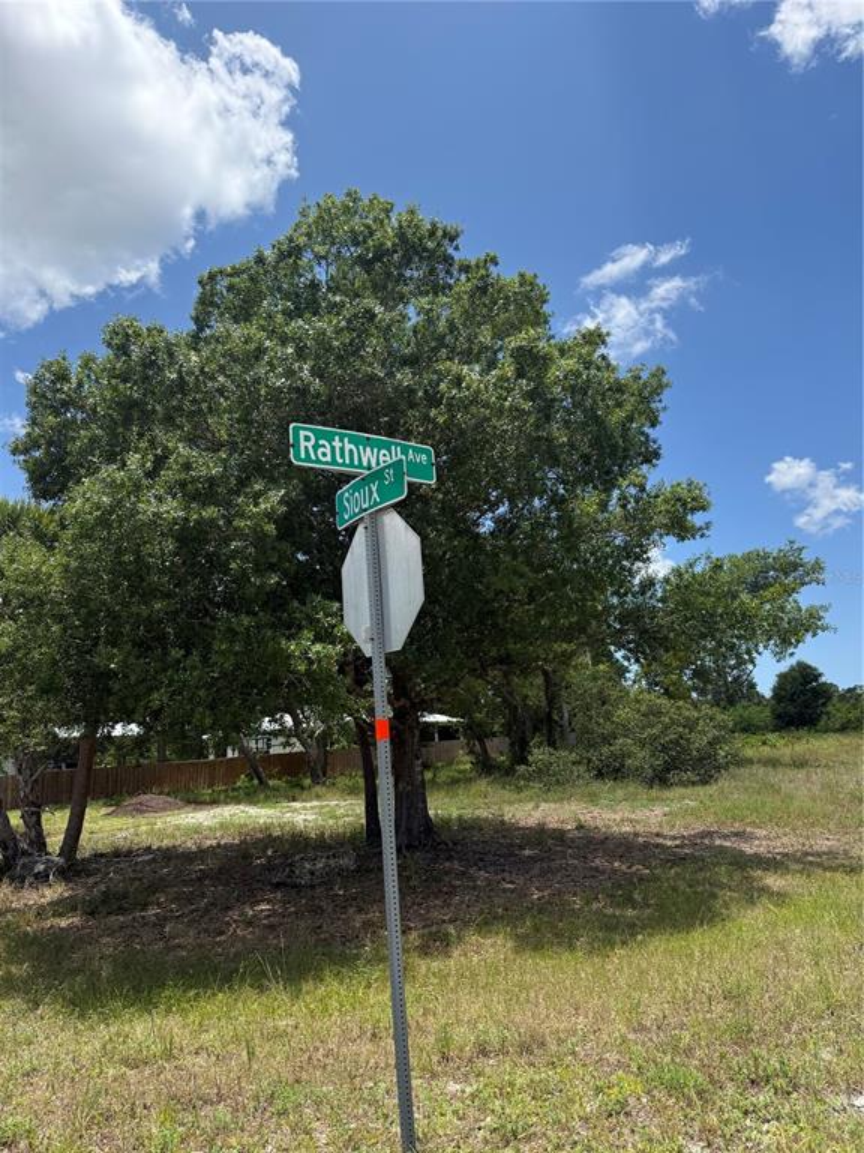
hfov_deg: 56.8
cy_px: 576
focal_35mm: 24
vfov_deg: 71.6
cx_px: 432
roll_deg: +4.2
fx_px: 799
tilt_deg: +14.0
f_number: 1.78
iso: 100
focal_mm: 6.76
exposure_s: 1/4673
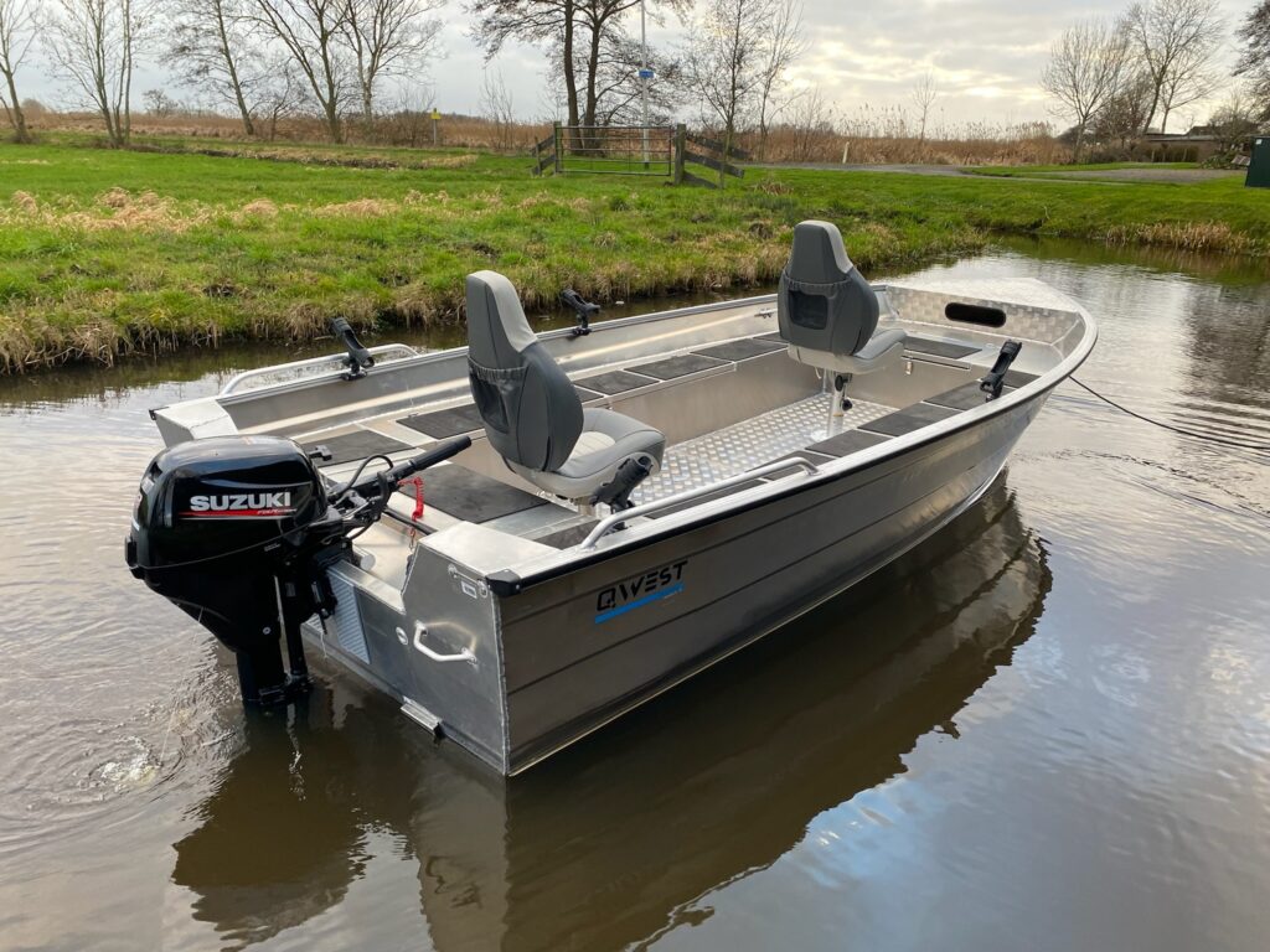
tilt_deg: -20.0
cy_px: 476
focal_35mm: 26
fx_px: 954
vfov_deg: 53.1
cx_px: 635
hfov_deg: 67.3
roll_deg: -2.0
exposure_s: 1/122
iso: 64
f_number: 1.8
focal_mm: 4.25
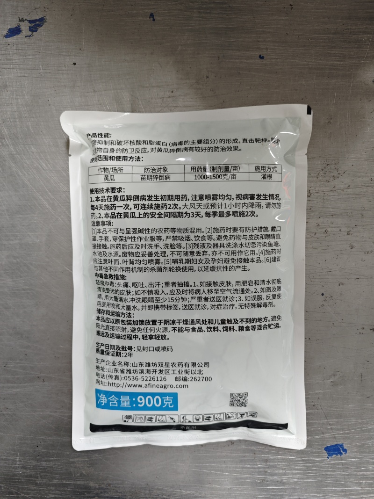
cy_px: 250
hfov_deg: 58.9
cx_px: 187
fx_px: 331
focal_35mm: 23
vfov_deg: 73.9
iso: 500
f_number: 1.6
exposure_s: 1/50
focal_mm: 6.55
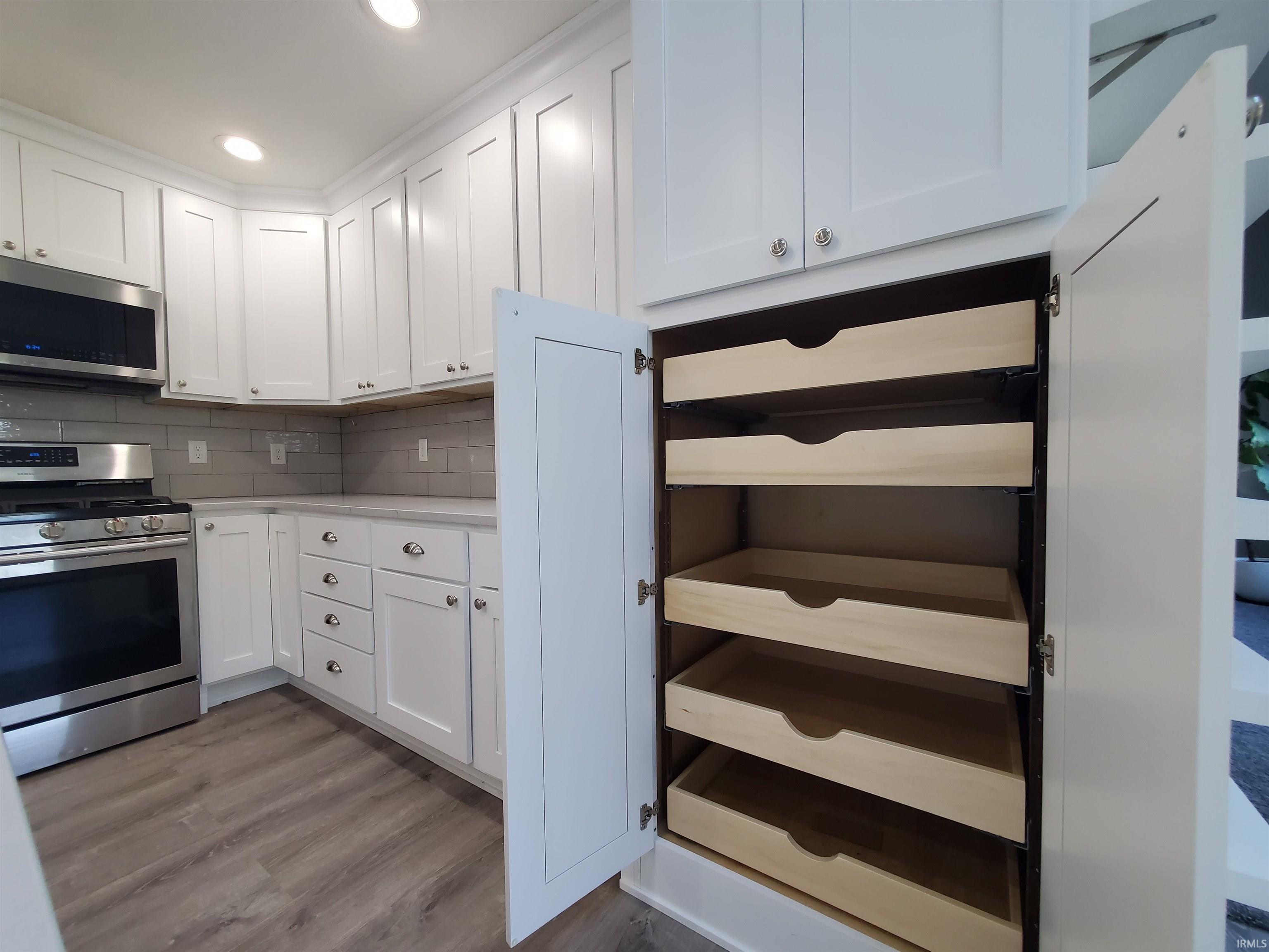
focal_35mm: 13
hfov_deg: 106.2
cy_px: 476
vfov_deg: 89.9
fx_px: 477
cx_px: 634
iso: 200
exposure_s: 1/60
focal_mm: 1.8
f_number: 2.2
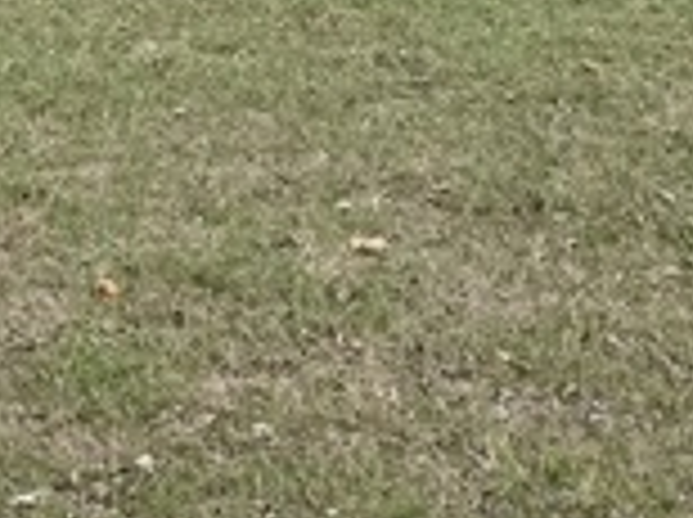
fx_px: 1999
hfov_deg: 18.8
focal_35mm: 100
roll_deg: -0.1
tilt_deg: +1.6
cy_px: -491
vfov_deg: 13.0
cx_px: -90
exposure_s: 1/3597
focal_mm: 6.76
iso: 80
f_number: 1.78
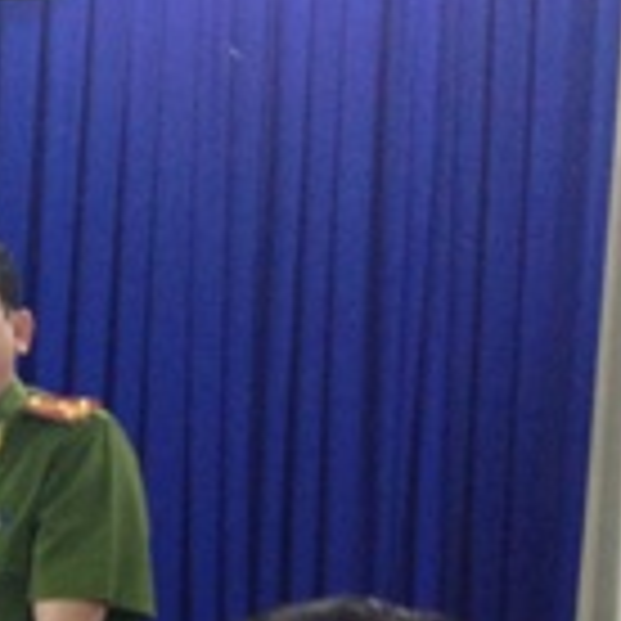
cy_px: 518
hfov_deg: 17.0
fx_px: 1928
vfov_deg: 18.1
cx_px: -238
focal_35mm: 95
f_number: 2.4
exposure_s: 1/20
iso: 400
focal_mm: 4.12
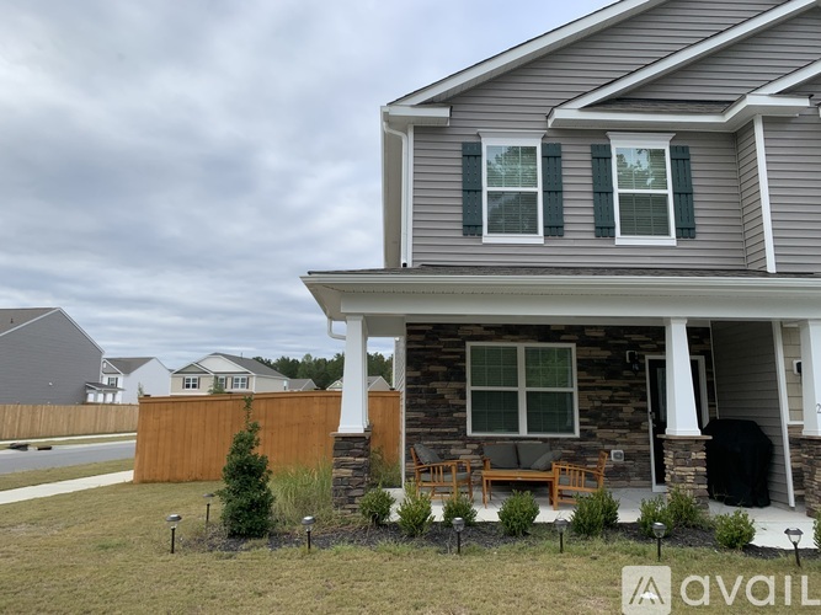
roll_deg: +1.1
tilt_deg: +9.9
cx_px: 410
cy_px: 308
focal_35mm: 26
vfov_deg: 53.0
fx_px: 617
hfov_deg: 67.3
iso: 25
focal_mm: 4.25
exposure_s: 1/732
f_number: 1.8
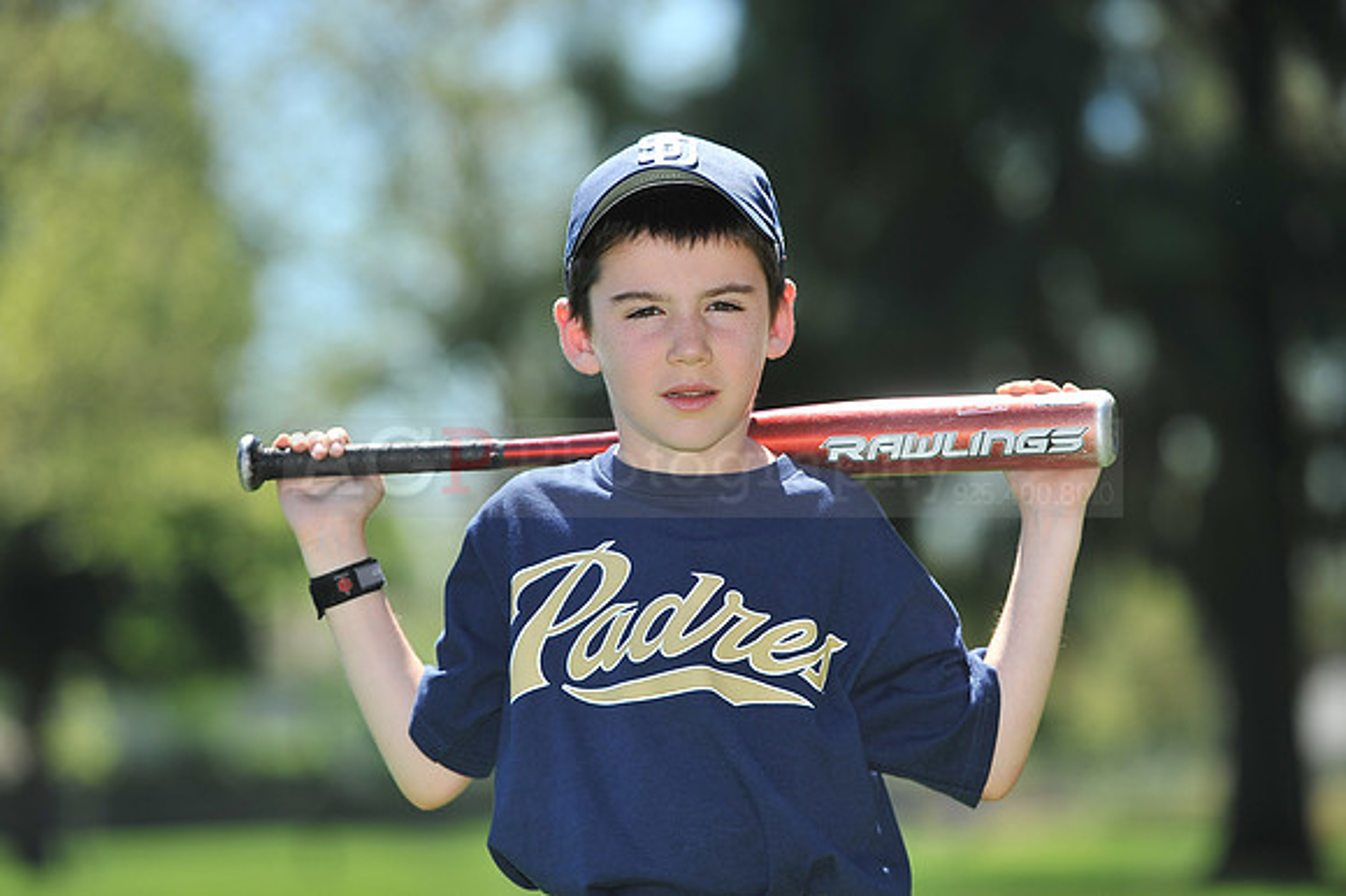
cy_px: 448
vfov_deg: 6.9
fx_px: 7473
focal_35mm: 200
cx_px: 673
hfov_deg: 10.3
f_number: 4.5
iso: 200
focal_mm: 200
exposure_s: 1/1000
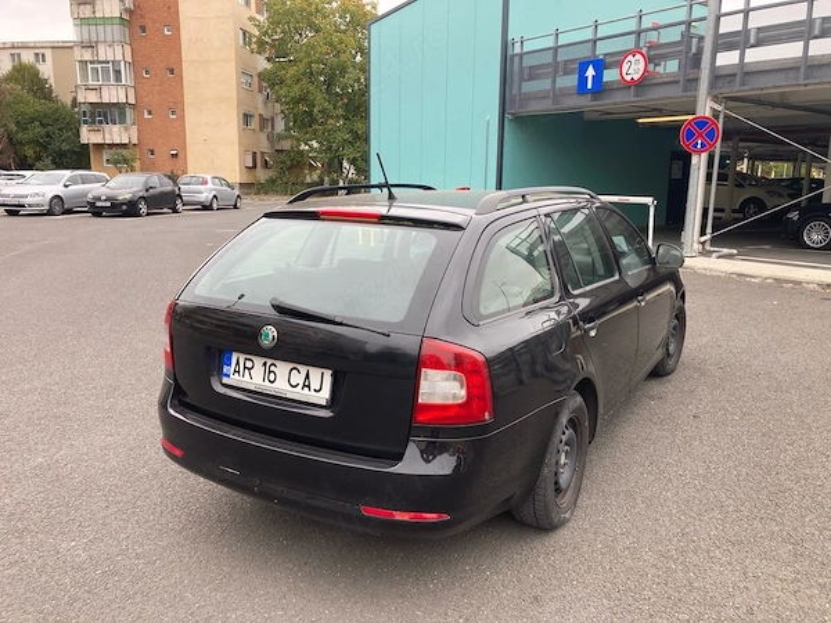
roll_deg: -0.6
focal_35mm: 28
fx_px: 672
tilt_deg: -11.7
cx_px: 416
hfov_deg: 63.4
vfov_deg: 49.7
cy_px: 312
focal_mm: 3.99
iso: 20
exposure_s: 1/124
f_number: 1.8
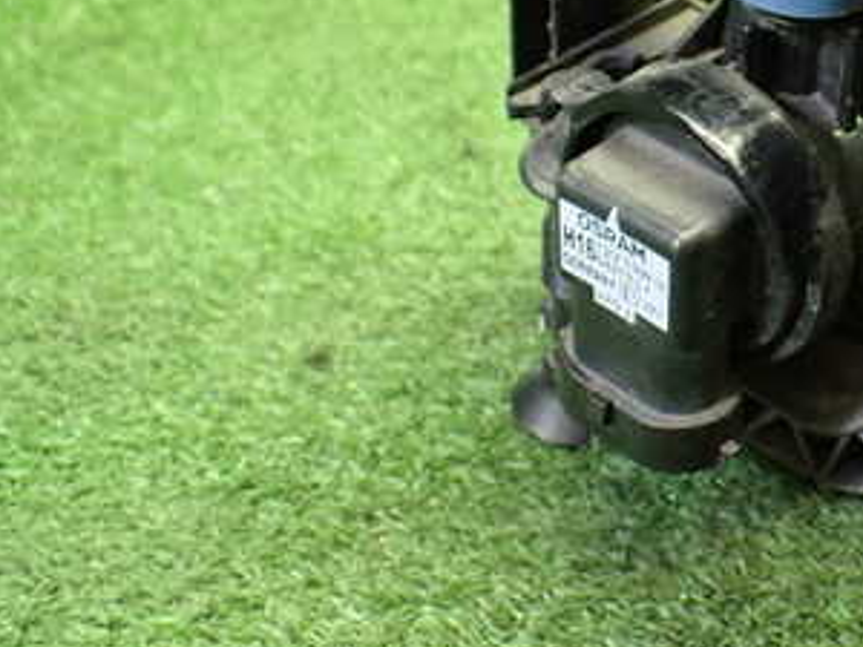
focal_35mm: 60
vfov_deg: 24.1
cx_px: 805
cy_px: 141
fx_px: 1496
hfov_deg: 30.5
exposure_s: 1/60
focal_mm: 5.4
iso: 800
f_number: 2.3
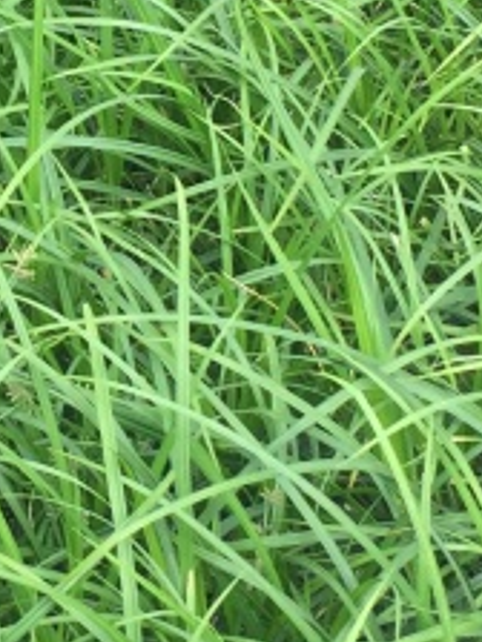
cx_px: -11
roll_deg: +4.6
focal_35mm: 138
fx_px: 2562
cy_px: 116
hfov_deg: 10.6
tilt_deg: -35.5
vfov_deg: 14.2
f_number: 2.2
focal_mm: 4.15
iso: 32
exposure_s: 1/311
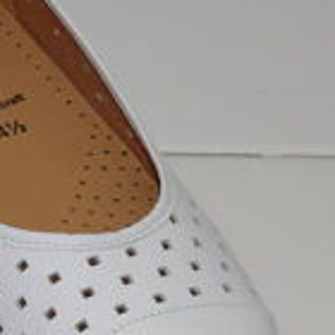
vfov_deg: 7.8
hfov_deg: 7.6
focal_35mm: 225
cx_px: -158
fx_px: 2464
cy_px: 230
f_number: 3.2
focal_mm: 12.3
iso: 100
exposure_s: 1/30
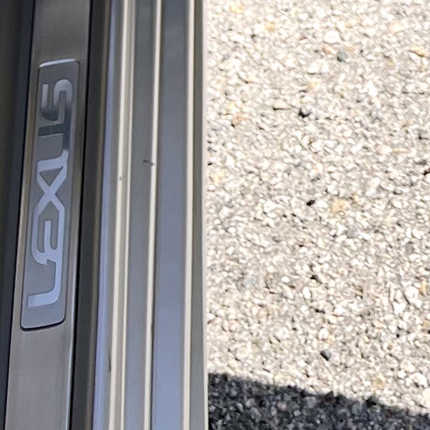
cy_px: -405
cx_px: 894
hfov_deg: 12.2
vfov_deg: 12.4
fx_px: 1757
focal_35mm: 125
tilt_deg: -48.3
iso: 50
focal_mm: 5.1
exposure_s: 1/1923
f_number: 1.6
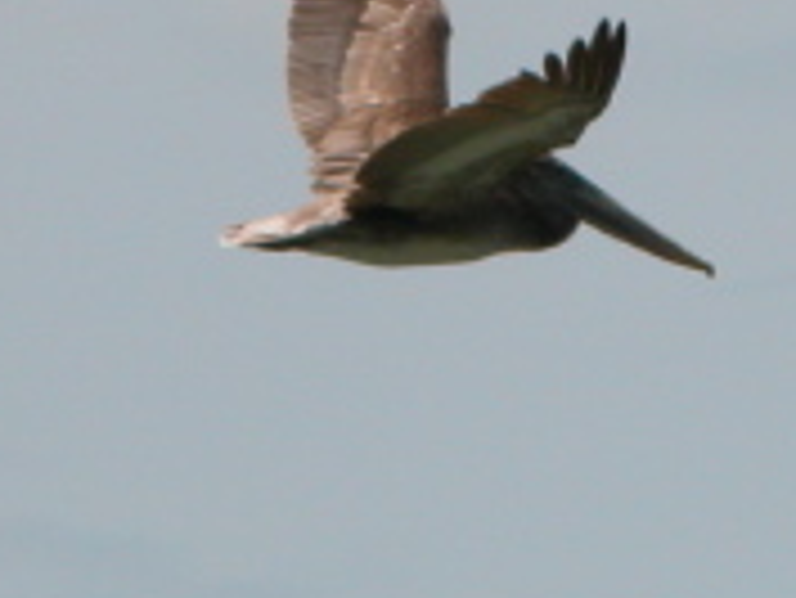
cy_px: -67
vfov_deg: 1.3
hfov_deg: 1.7
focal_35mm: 1141
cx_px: 670
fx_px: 26255
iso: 100
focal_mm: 71.2
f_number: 7.4
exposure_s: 1/579
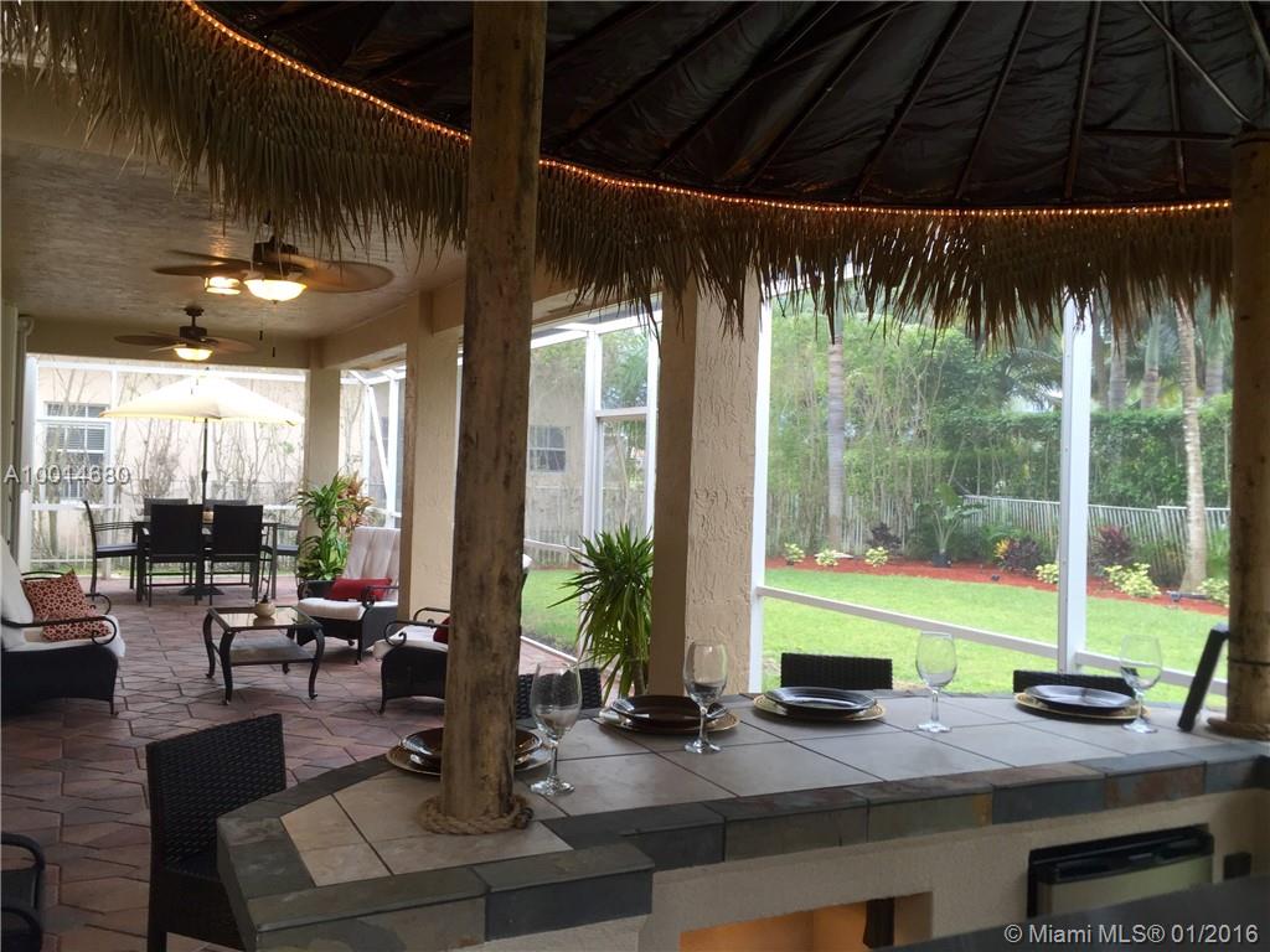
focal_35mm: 29
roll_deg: -3.1
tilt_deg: +0.9
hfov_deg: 61.7
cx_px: 635
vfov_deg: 48.2
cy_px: 476
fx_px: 1064
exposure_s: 1/60
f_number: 2.2
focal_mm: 4.15
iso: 40
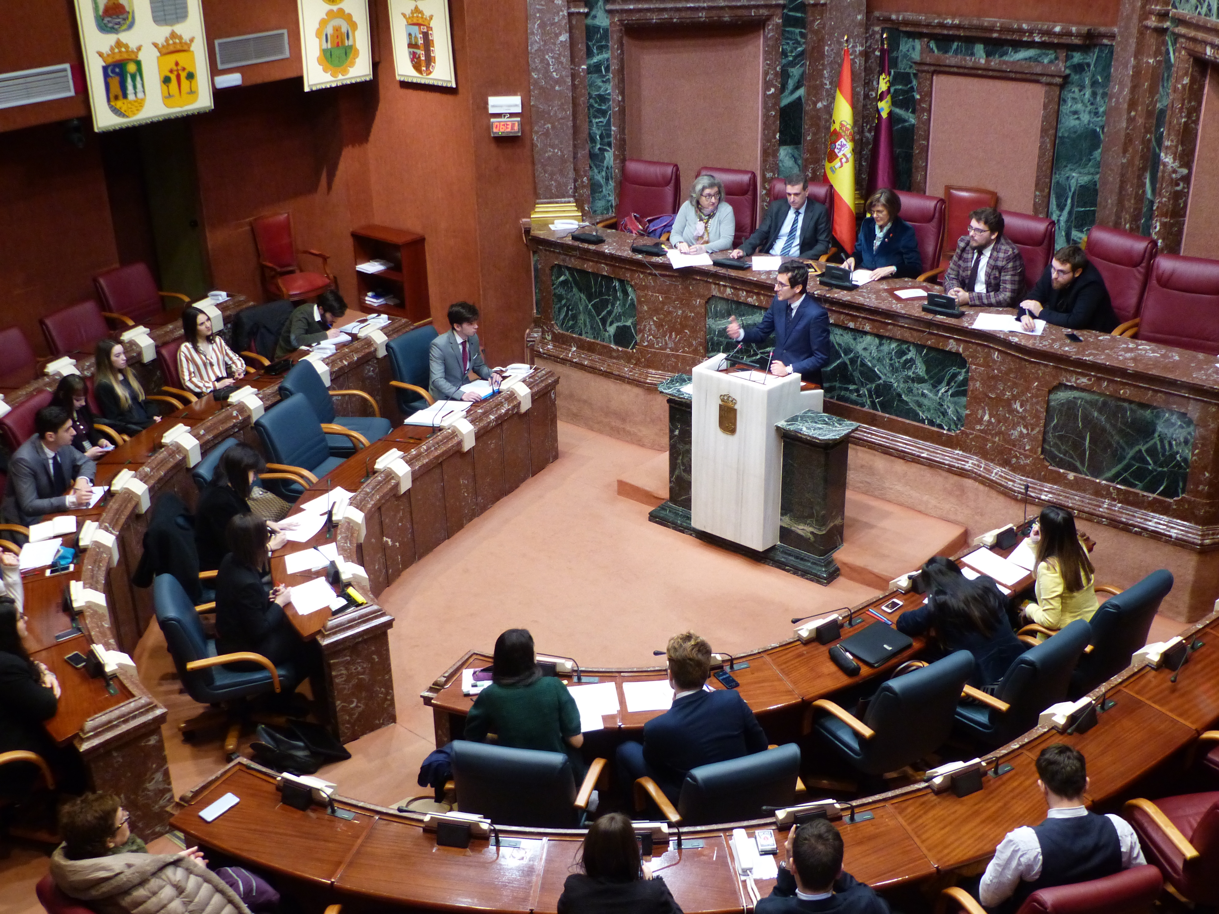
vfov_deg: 36.8
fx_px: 1373
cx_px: 610
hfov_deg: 47.9
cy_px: 457
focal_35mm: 39
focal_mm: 7
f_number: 2.8
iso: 400
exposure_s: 1/25
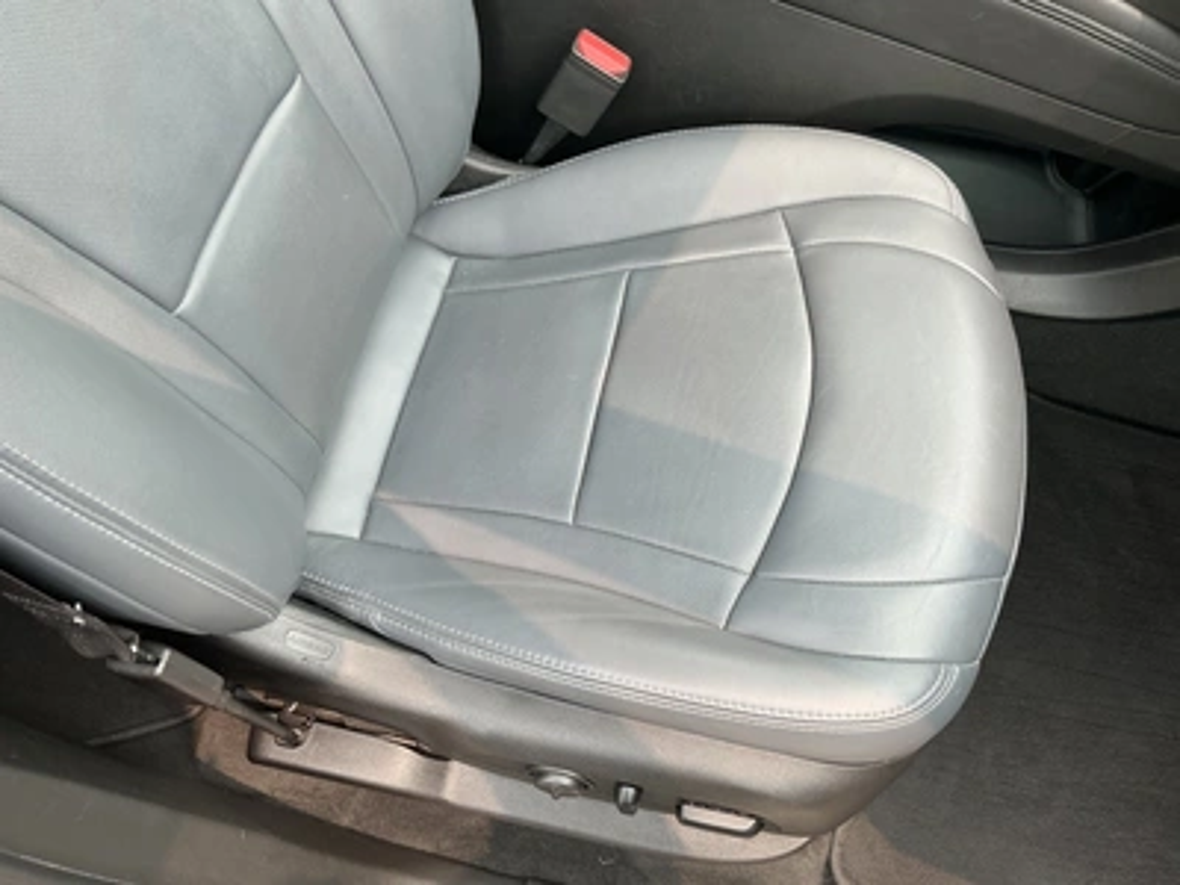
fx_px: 954
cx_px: 590
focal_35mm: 28
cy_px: 442
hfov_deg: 63.4
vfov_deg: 49.7
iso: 25
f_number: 1.8
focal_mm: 3
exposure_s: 1/122
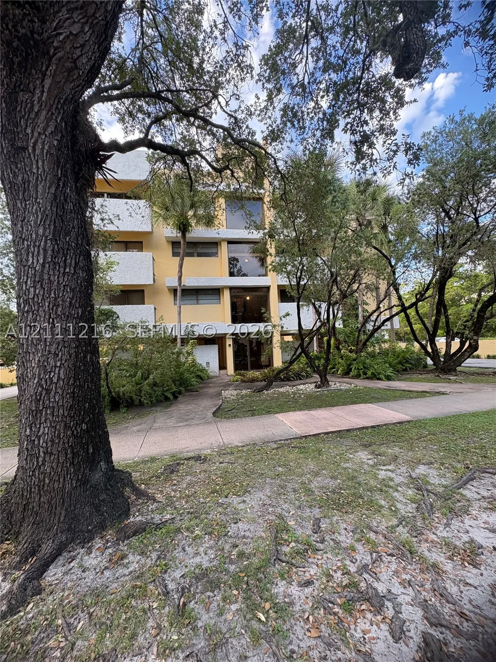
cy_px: 331
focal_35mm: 14
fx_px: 267
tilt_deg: +3.9
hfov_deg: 85.7
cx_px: 248
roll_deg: +2.4
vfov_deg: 102.1
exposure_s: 1/99
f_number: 2.2
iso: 80
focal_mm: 2.22
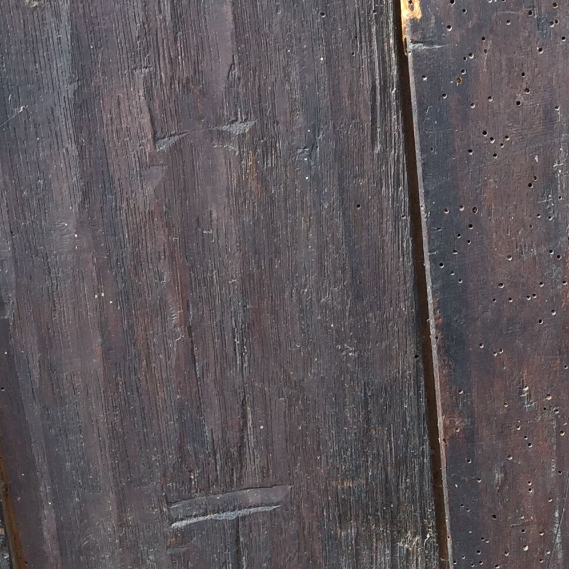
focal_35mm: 84
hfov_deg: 20.2
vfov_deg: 19.0
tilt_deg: -24.6
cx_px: 522
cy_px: 752
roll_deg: +1.2
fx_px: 1562
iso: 32
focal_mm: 4.15
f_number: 2.2
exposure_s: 1/159
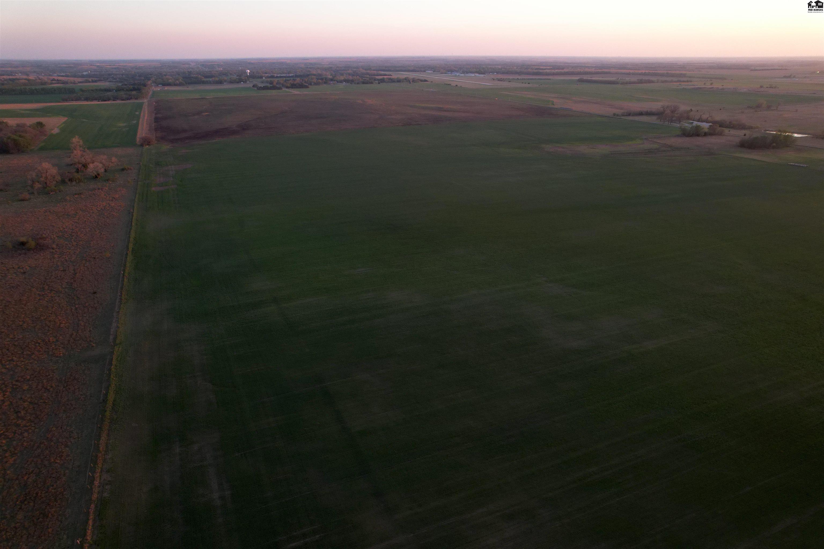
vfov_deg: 57.2
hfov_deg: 78.6
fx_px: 504
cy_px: 274
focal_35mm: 22
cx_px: 412
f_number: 2.8
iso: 350
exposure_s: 1/15
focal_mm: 8.38
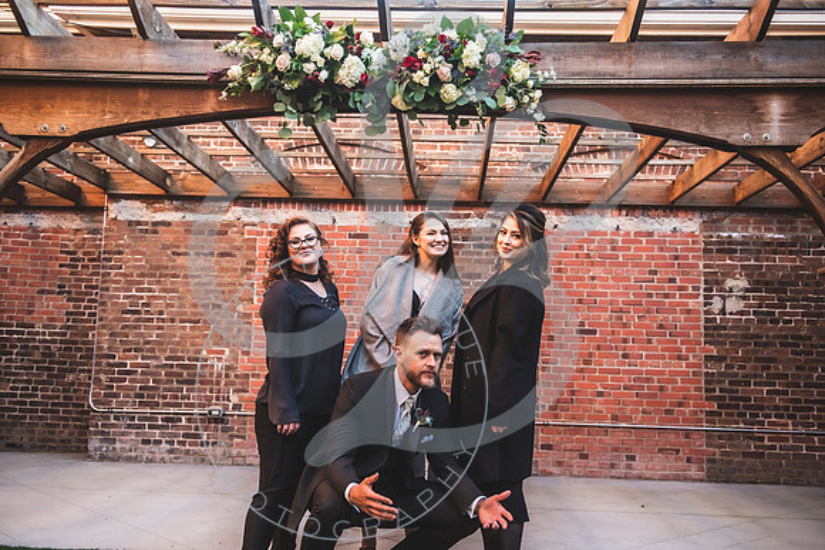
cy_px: 275
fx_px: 840
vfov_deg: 36.3
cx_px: 412
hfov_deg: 52.3
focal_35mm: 37
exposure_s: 1/160
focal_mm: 35
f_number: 2.8
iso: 160
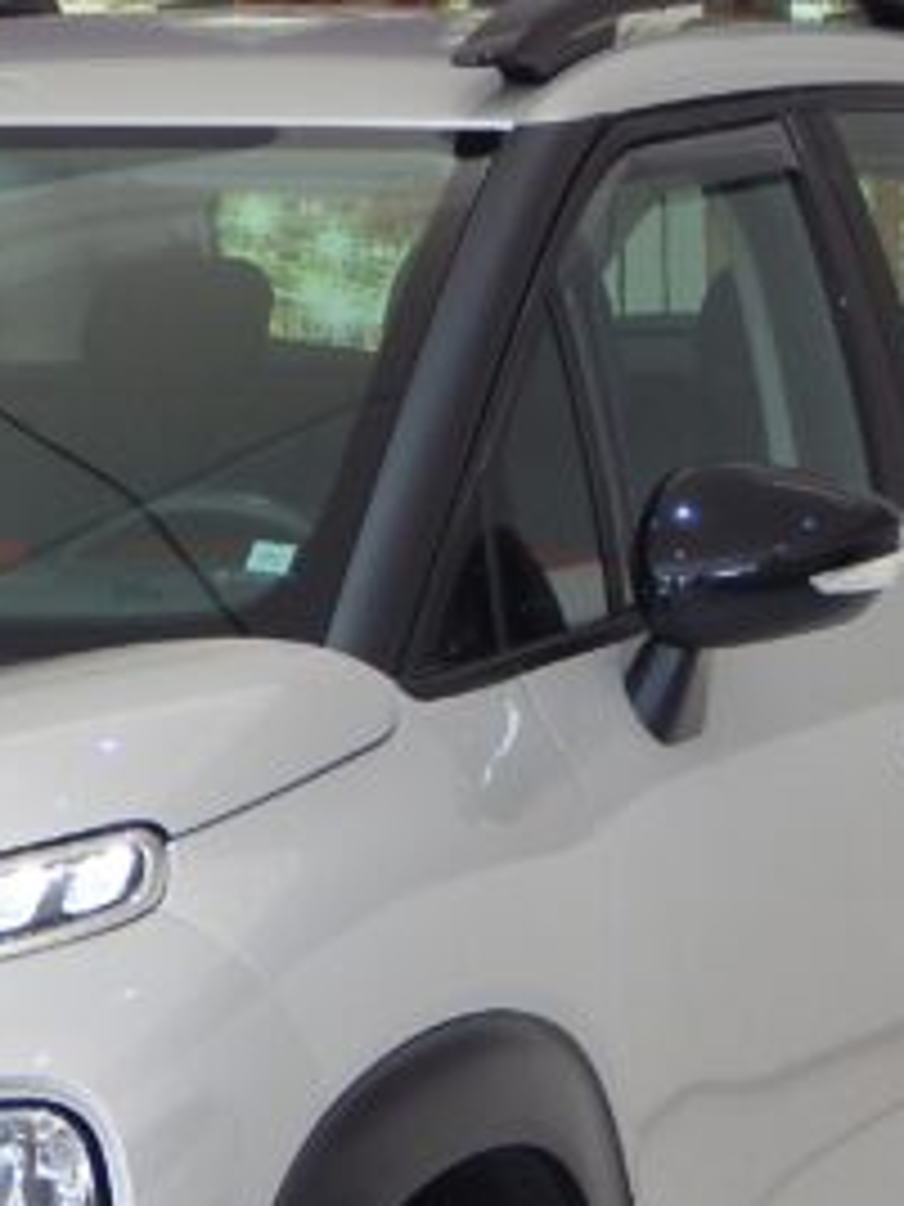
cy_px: 900
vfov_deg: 6.6
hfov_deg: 5.0
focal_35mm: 298
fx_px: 10376
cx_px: -162
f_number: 4.5
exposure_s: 1/40
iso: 125
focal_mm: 18.7
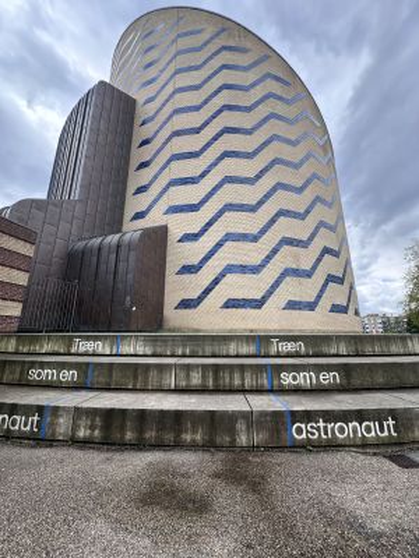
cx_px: 210
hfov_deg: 85.7
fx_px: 226
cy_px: 279
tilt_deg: +14.6
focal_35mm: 14
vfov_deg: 102.1
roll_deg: -0.8
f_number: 2.2
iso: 40
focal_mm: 2.22
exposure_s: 1/567
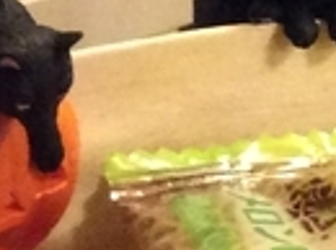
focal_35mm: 253
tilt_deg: -36.8
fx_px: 2451
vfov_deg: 5.8
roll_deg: -1.1
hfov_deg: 7.7
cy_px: 447
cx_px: -160
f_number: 2.4
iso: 400
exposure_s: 1/15
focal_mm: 3.3
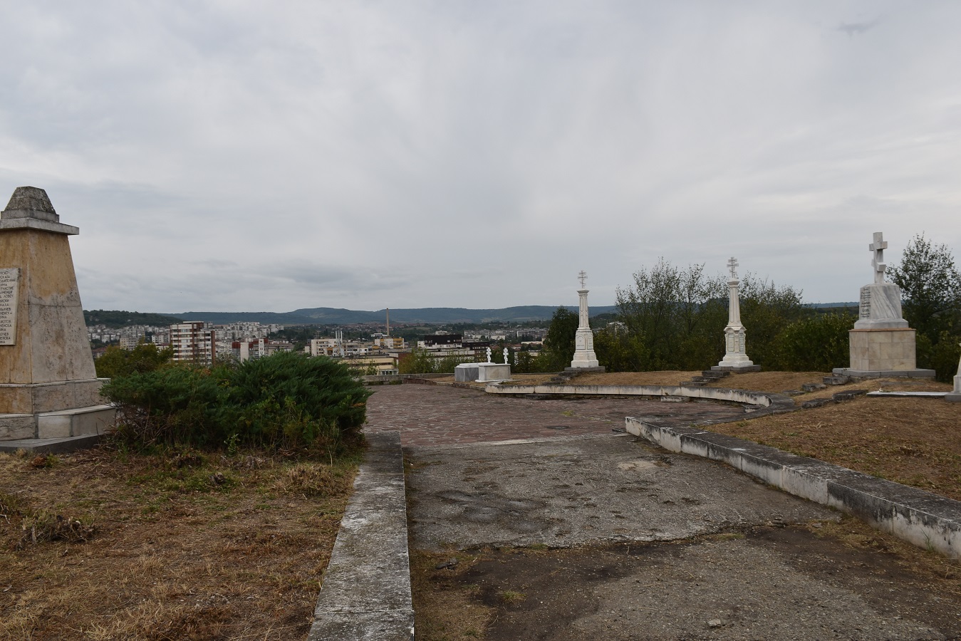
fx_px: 721
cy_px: 320
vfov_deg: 48.0
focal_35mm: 27
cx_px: 480
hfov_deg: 67.4
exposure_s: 1/200
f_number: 8
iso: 100
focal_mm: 18
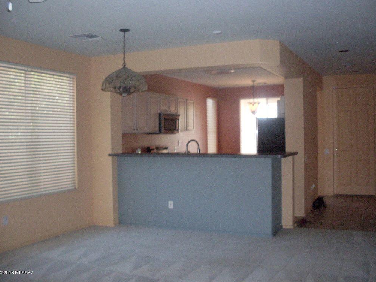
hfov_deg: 47.9
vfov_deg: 36.8
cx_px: 191
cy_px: 139
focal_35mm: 39
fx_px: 424
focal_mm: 6.3
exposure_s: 1/45
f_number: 2.8
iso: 200
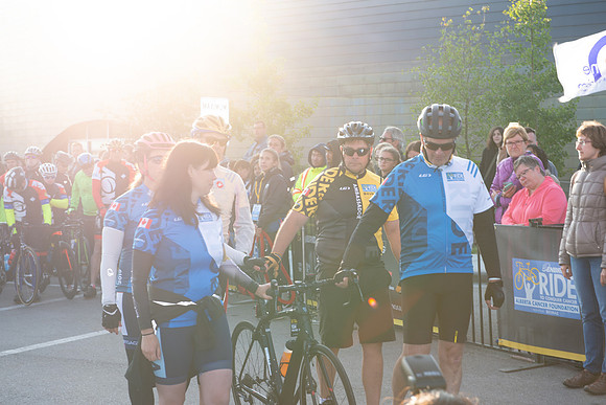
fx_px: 1179
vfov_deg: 19.5
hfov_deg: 28.8
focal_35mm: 70
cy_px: 202
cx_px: 303
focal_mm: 70
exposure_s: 1/100
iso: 200
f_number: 8
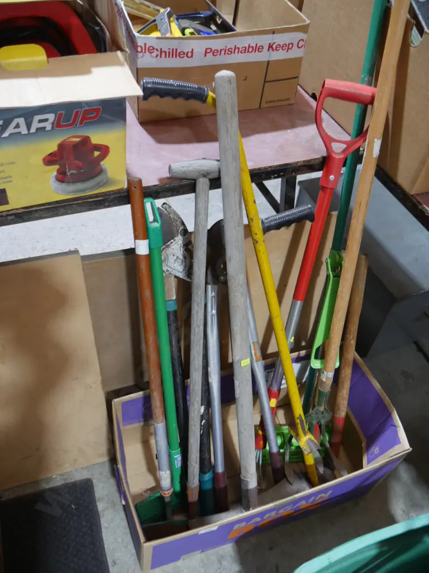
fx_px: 496
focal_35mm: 30
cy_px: 286
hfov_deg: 46.8
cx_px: 214
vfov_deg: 60.0
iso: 640
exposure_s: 1/60
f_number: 3.6
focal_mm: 15
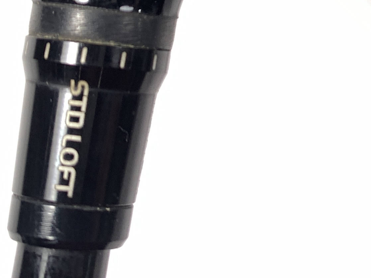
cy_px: -136
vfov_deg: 14.7
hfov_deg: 20.1
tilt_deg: -68.6
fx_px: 1007
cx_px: 394
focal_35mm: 94
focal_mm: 4.25
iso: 50
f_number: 1.8
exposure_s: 1/120
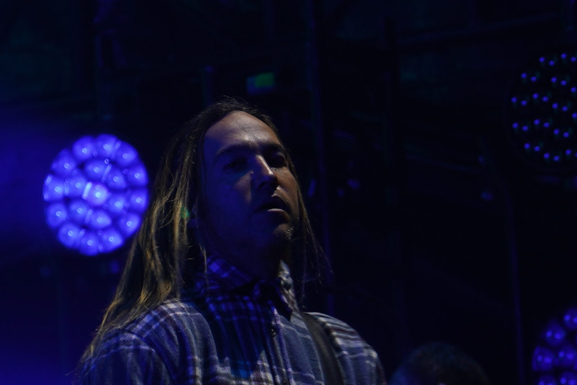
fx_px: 7243
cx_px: 442
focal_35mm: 452
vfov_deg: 3.0
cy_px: 584
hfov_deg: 4.6
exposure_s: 1/125
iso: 100
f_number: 4
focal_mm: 105
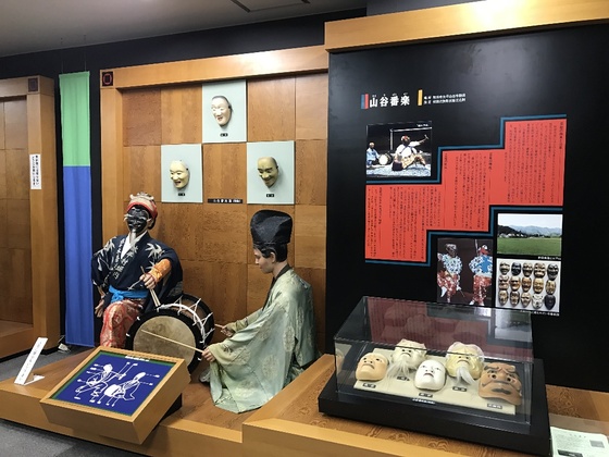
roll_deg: -0.2
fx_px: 493
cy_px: 228
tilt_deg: -2.9
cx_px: 304
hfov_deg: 63.4
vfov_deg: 49.7
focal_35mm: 28
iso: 40
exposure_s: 1/17
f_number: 1.8
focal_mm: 3.99
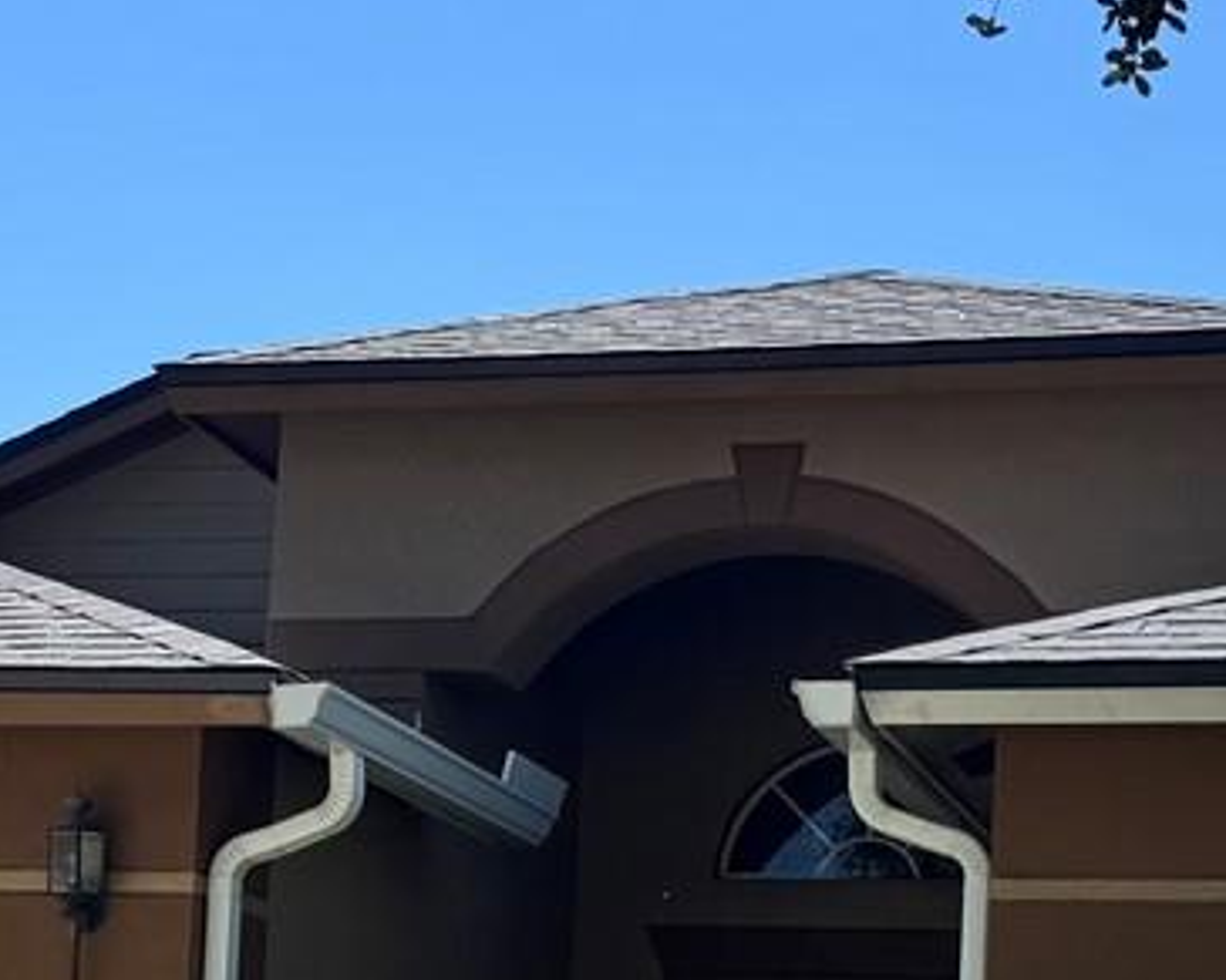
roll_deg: -3.1
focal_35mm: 103
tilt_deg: +3.7
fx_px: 3736
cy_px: 1041
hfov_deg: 18.6
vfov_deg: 14.6
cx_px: 421
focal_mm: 6.76
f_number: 1.78
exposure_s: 1/4608
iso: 80
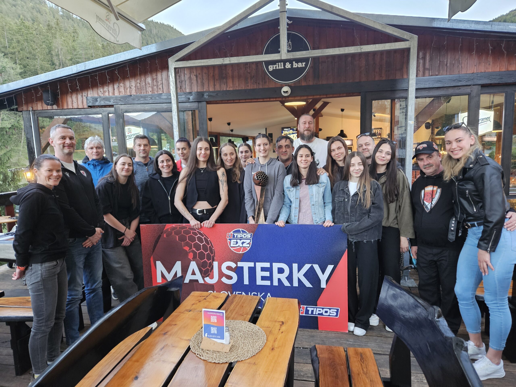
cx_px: 258
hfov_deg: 73.9
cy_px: 194
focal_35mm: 23
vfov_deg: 58.9
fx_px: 343
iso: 1000
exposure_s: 1/100
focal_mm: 5.4
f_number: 1.8
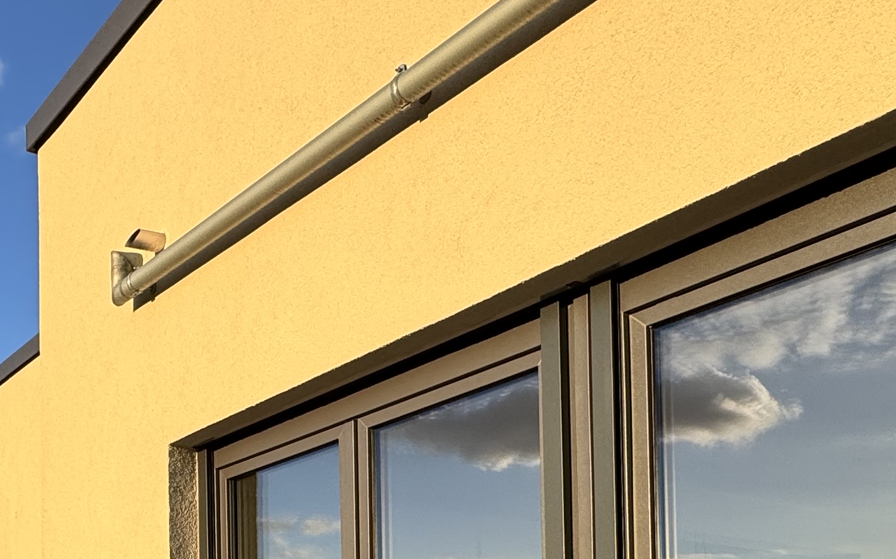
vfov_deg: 26.4
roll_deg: +1.4
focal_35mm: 42
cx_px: 182
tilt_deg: +1.0
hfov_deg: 44.9
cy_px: 704
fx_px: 1025
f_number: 2.2
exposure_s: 1/980
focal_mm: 2.22
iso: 40
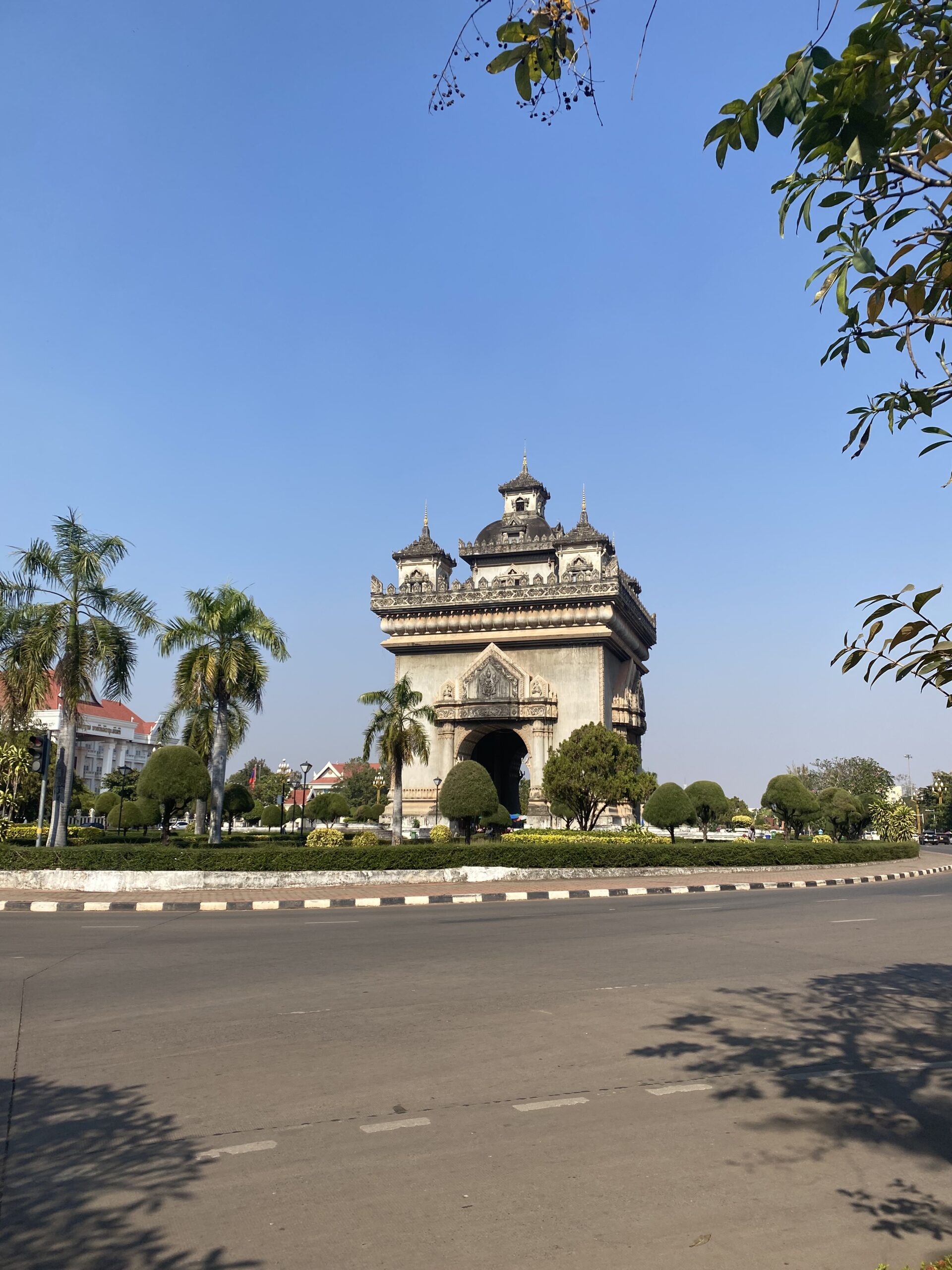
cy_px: 635
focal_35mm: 26
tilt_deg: +12.0
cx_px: 476
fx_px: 953
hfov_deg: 53.1
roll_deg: +0.2
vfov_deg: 67.3
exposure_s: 1/2967
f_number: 1.8
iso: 32
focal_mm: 4.25
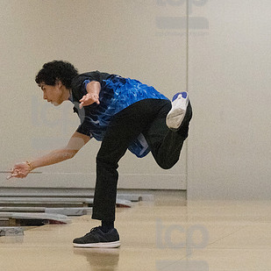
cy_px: 126
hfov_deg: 7.0
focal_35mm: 250
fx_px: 2214
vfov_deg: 7.0
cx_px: 58
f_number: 4
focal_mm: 105
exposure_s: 1/1250
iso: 10000
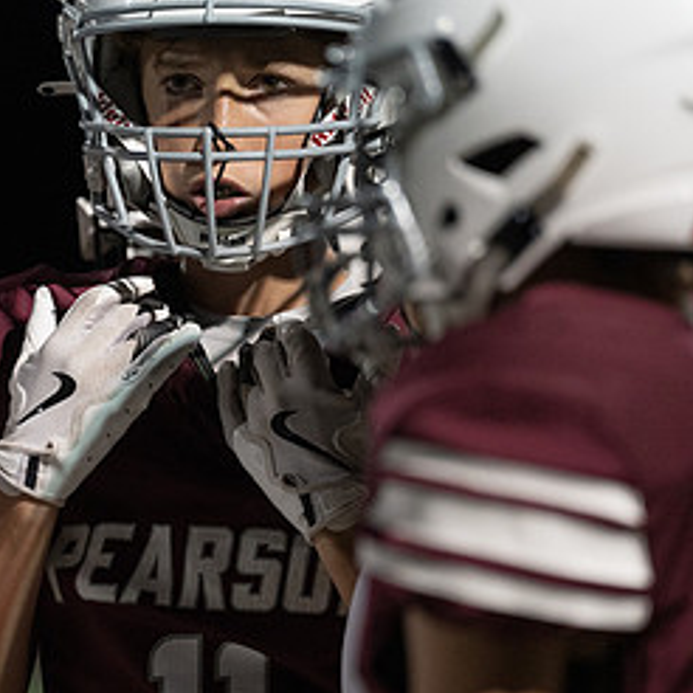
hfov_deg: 4.6
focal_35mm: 383
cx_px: 180
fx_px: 8675
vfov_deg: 4.6
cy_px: 407
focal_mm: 191
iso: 2000
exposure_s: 1/1000
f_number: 2.8
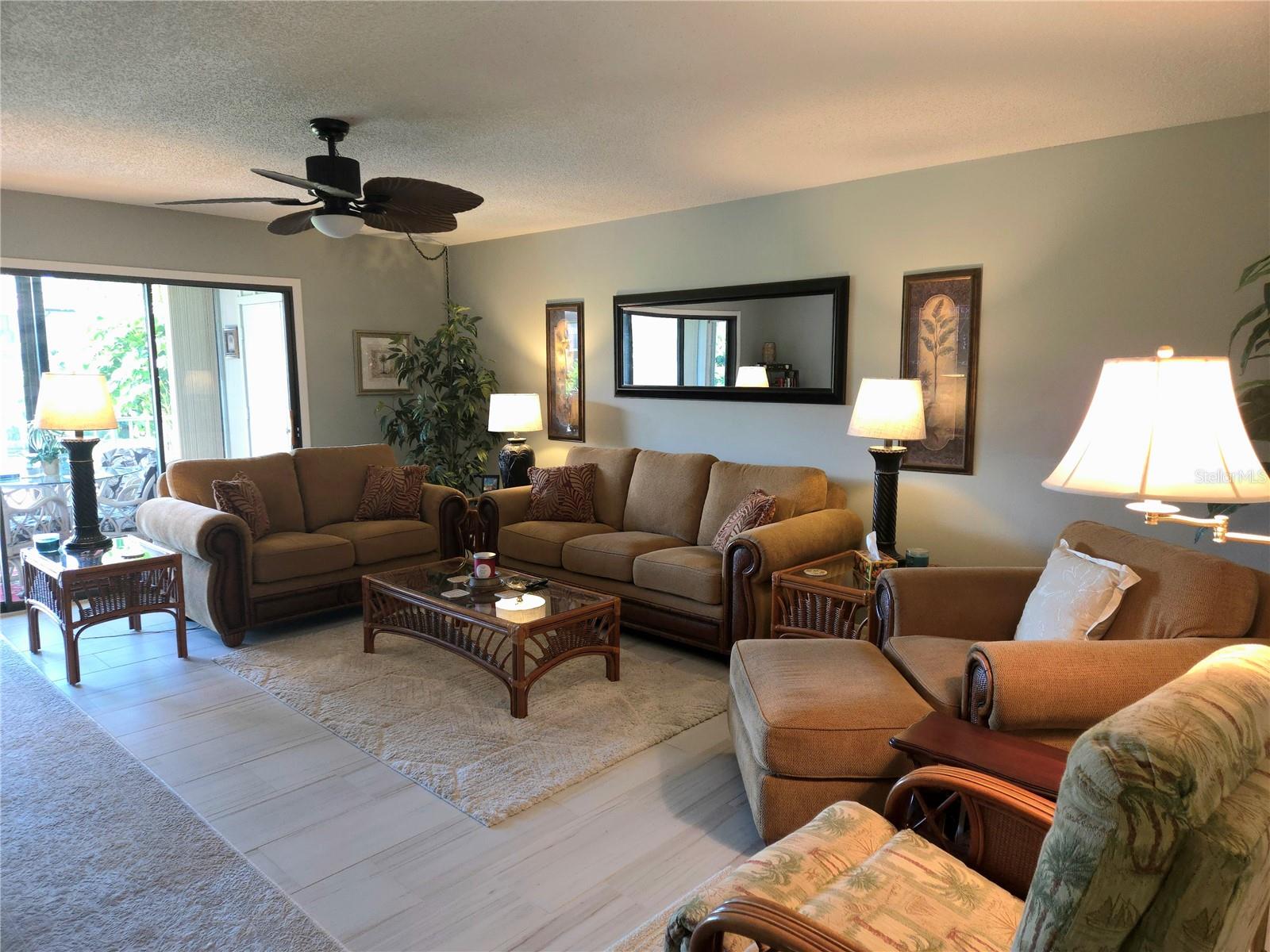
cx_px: 635
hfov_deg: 73.9
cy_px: 476
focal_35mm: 23
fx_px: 844
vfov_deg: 58.9
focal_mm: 5.4
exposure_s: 1/60.2
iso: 320
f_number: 1.8
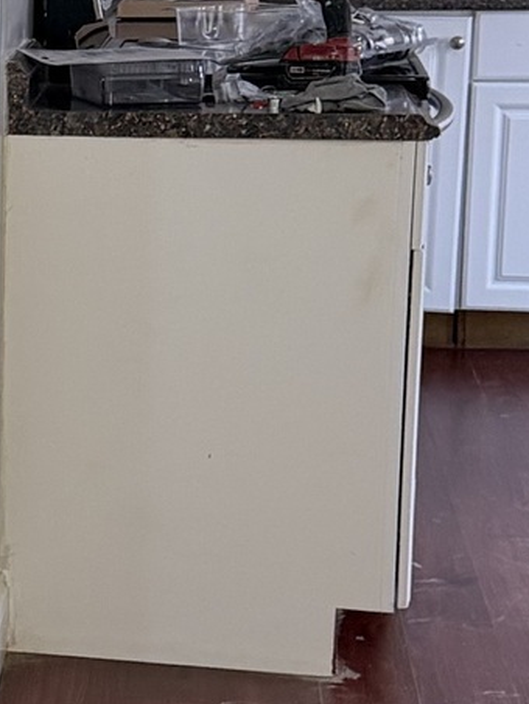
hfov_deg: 11.3
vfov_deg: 16.1
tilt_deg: -8.8
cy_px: 261
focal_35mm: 122
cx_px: -436
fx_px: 2485
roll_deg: +0.5
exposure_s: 1/60
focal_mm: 6.76
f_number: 1.78
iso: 320
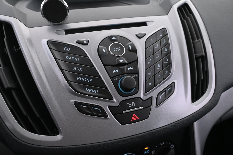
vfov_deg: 41.7
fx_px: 204
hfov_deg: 59.5
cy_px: 78
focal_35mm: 32
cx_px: 116
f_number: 6.3
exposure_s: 1/13
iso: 3200
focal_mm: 21
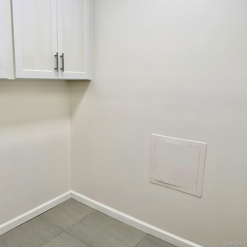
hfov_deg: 54.8
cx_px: 89
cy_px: 121
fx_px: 234
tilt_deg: -10.3
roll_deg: -0.3
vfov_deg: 55.6
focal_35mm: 29
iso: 80
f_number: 1.78
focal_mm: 6.76
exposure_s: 1/368
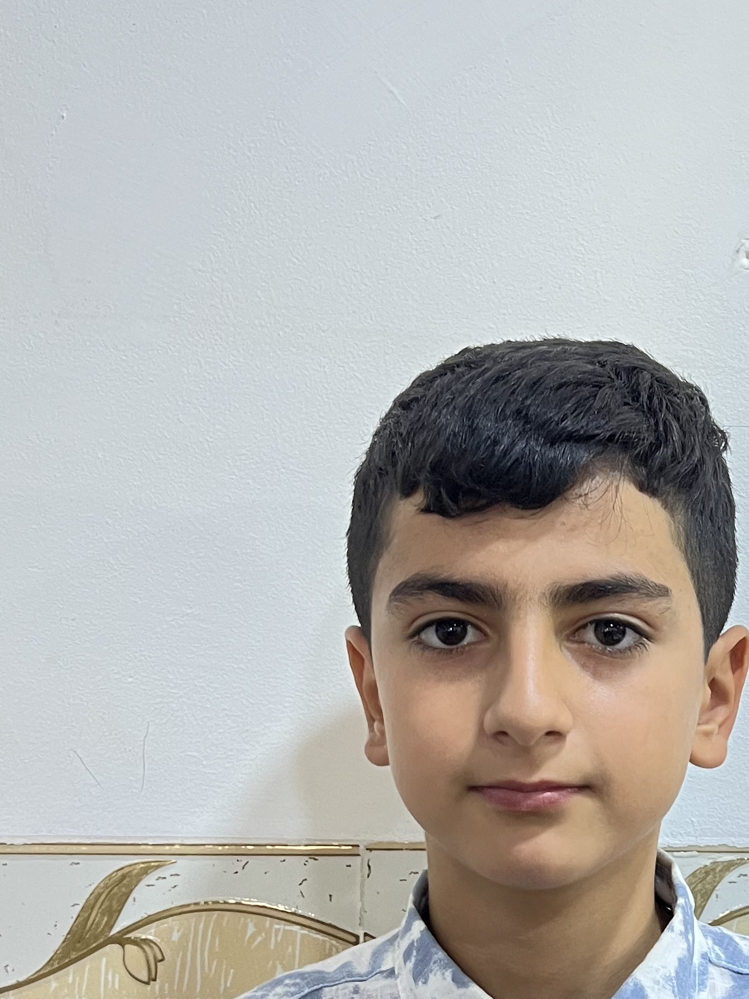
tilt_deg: -3.0
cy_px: 745
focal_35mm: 60
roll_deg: -1.1
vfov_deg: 31.6
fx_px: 1731
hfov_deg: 24.0
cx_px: 623
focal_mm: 5.7
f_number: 1.5
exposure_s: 1/60
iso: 160
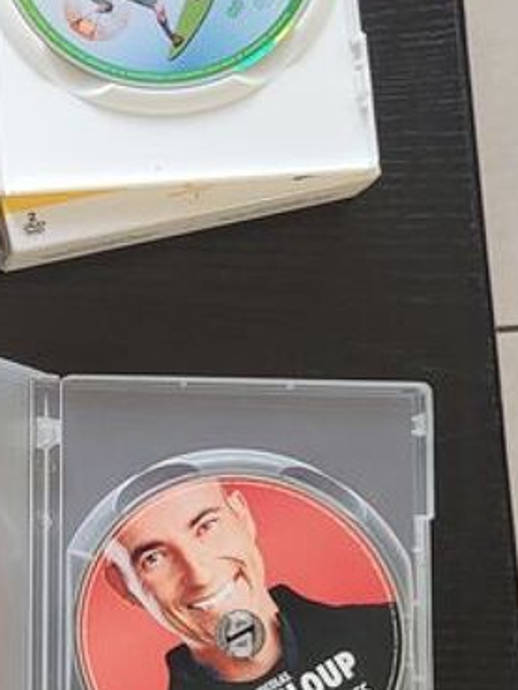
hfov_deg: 14.4
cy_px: 420
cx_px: -314
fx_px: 1874
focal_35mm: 94
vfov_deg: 20.8
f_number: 1.8
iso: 160
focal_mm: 5.4
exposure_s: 1/100
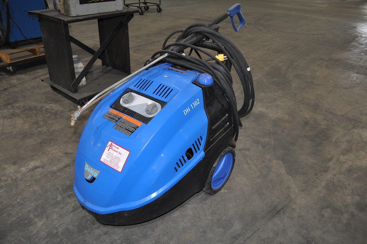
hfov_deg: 67.4
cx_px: 184
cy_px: 122
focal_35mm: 27
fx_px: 275
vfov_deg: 47.8
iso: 800
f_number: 3.5
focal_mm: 18
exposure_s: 1/60
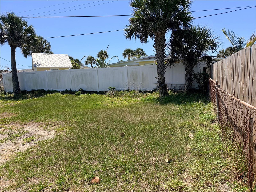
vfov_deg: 56.8
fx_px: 177
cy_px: 96
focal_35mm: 24
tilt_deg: -6.9
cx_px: 128
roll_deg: +3.5
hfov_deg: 71.6
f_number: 1.78
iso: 100
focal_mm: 6.76
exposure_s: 1/5714
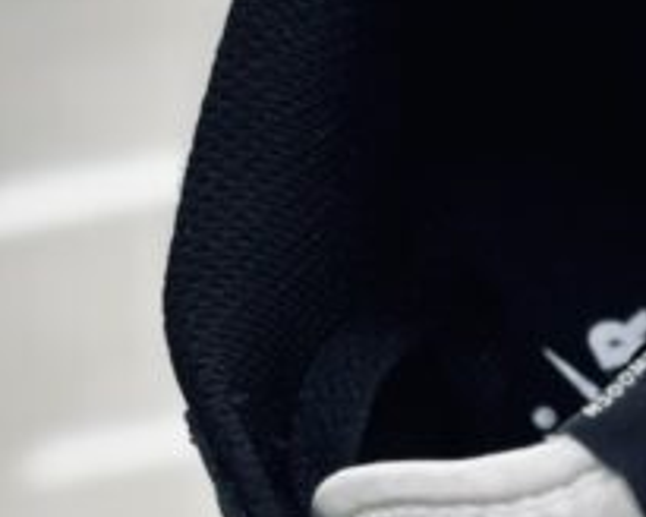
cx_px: 999
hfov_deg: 8.8
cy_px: 944
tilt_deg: -55.8
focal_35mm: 213
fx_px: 4072
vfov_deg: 7.1
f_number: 1.78
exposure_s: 1/100
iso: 100
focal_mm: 6.86
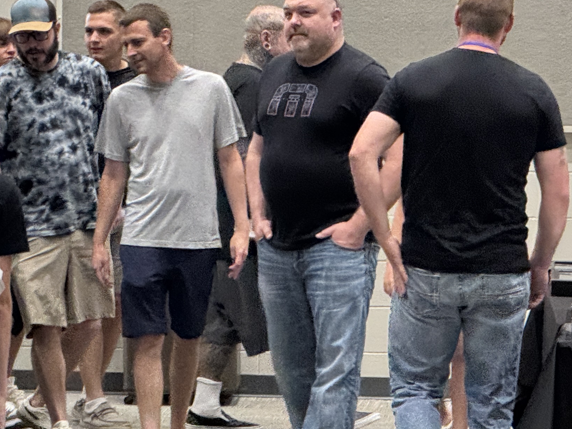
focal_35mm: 297
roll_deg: -0.4
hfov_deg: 6.6
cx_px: -91
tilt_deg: -1.3
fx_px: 4908
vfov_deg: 5.0
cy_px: 173
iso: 400
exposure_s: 1/60
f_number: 2.8
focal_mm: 15.66
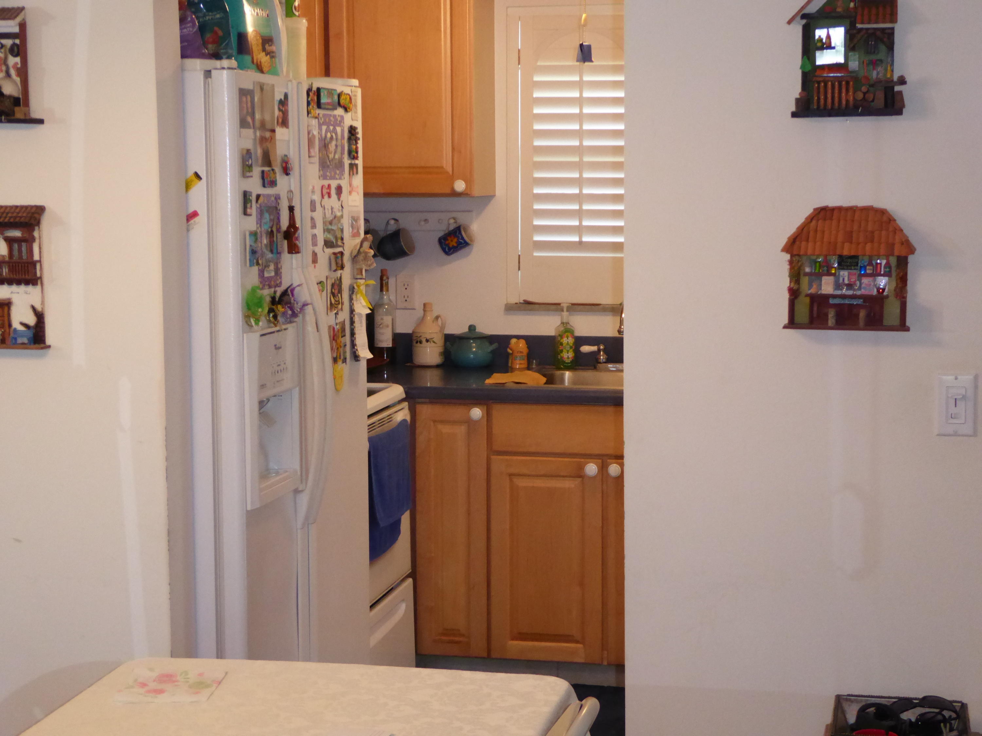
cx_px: 491
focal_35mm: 65
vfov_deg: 22.6
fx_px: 1844
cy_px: 368
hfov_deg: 29.8
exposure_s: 1/60
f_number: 4.4
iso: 800
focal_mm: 11.7
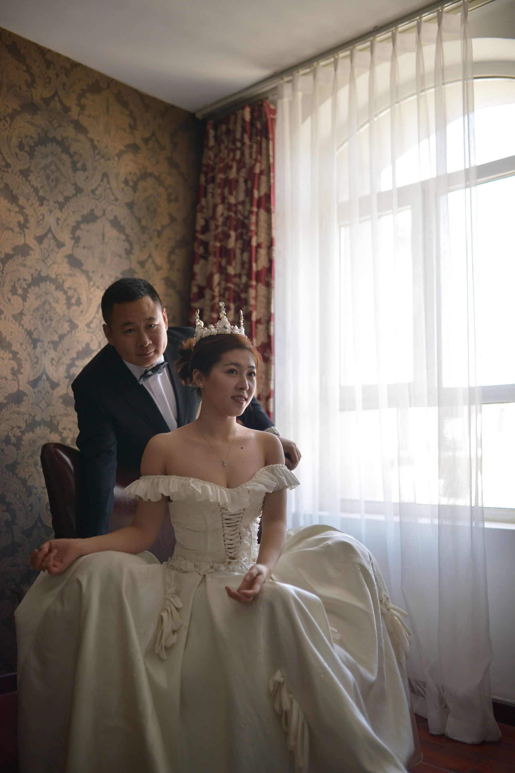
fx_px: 751
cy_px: 386
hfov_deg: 37.9
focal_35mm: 35
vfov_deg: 54.4
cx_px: 258
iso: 1000
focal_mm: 35
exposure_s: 1/2000
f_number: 1.4
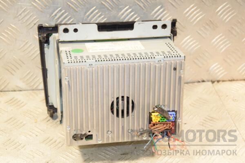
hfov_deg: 26.0
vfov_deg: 17.5
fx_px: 531
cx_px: 122
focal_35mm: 78
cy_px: 82
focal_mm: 52
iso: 1600
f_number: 5.6
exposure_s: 1/200
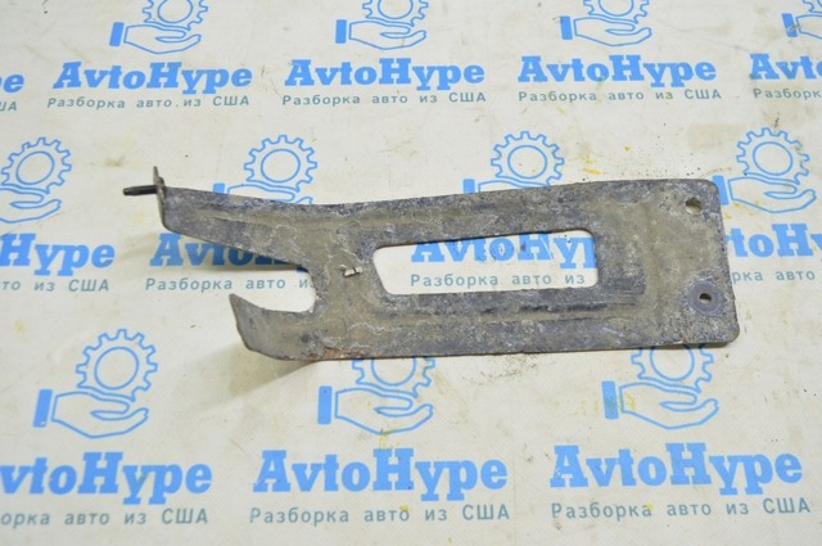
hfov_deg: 59.6
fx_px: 718
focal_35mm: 32
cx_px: 411
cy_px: 273
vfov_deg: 41.6
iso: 400
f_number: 5.6
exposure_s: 1/20
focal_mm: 21
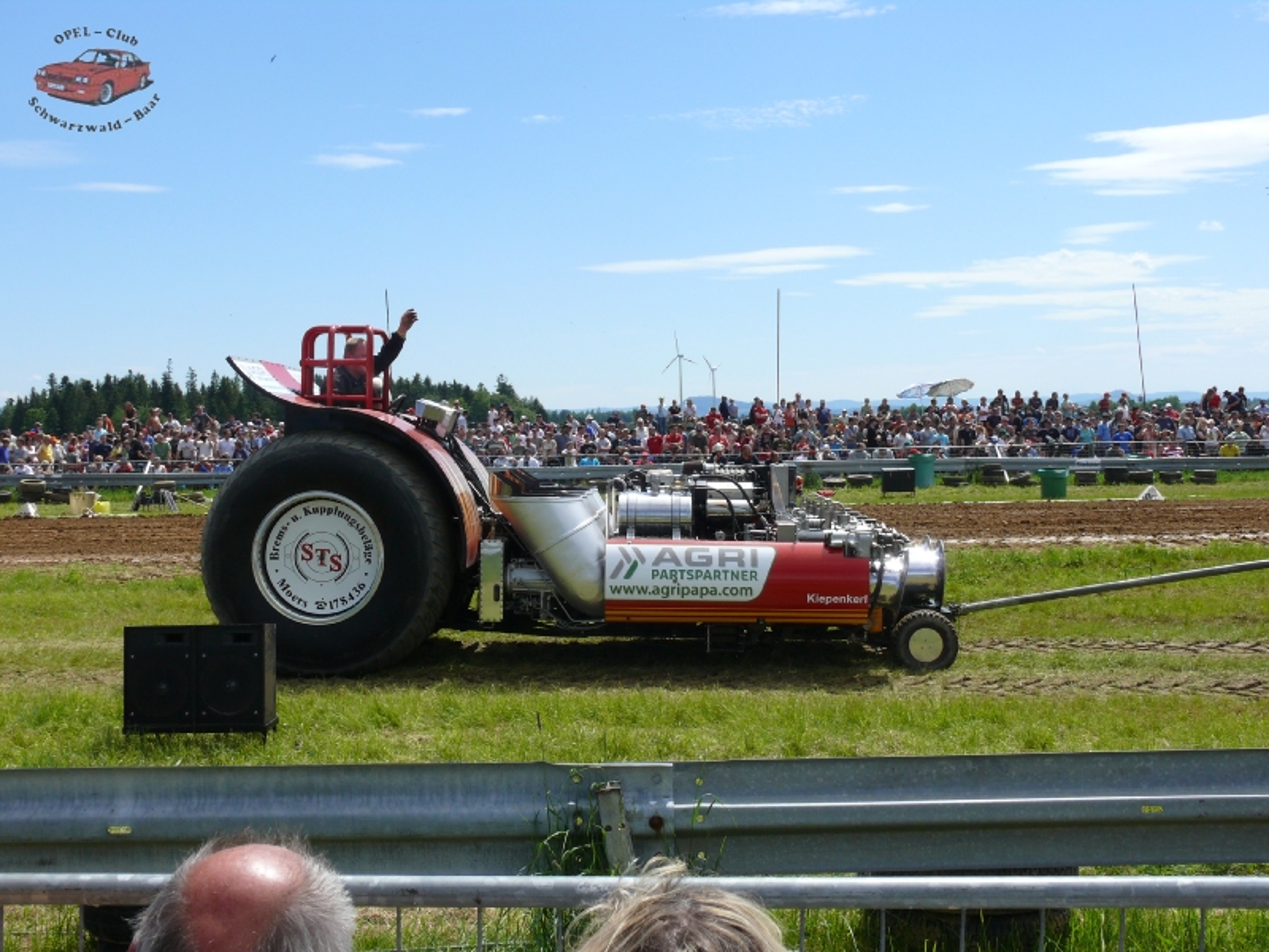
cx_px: 634
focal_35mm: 45
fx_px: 1650
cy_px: 476
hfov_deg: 42.1
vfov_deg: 32.2
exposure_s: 1/400
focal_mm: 9.6
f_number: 6.3
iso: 100
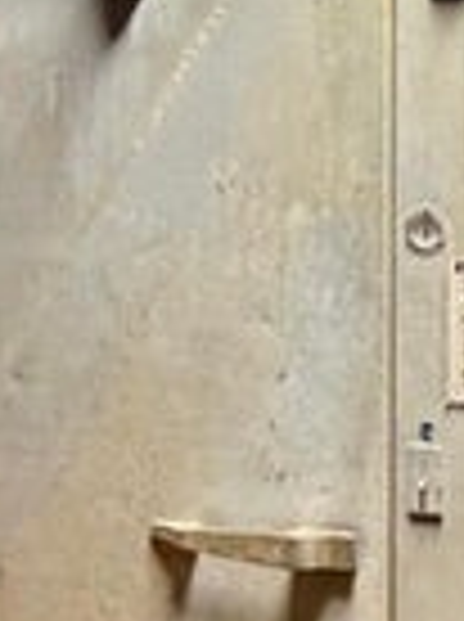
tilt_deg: -0.6
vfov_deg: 29.7
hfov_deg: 21.2
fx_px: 1165
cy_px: 230
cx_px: 527
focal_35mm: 65
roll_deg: -0.1
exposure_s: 1/60
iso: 400
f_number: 2.2
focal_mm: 2.22
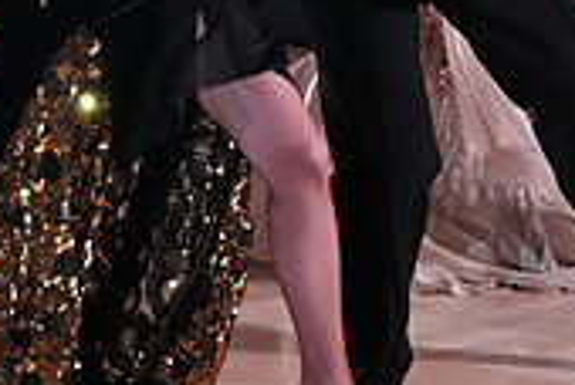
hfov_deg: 10.6
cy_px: -194
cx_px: 118
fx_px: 3104
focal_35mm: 194
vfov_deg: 7.0
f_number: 6.3
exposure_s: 1/400
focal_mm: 57
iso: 8000
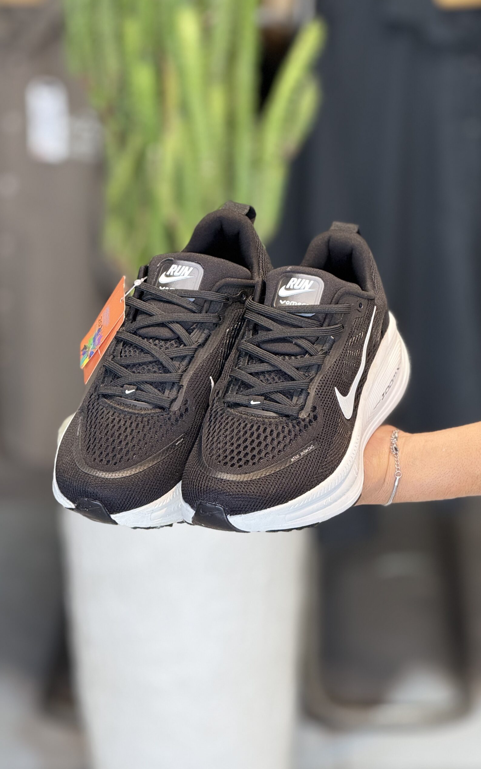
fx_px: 2685
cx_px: 257
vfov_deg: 16.3
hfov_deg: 10.2
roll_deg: +0.3
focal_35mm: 128
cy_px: 384
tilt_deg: -15.1
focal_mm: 15.66
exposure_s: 1/100
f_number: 2.8
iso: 125
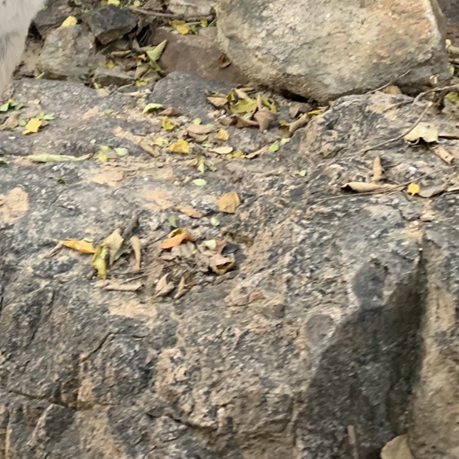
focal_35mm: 63
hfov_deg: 26.4
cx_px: 52
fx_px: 945
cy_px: -38
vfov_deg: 25.4
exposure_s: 1/60
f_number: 1.8
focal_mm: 4.25
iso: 125
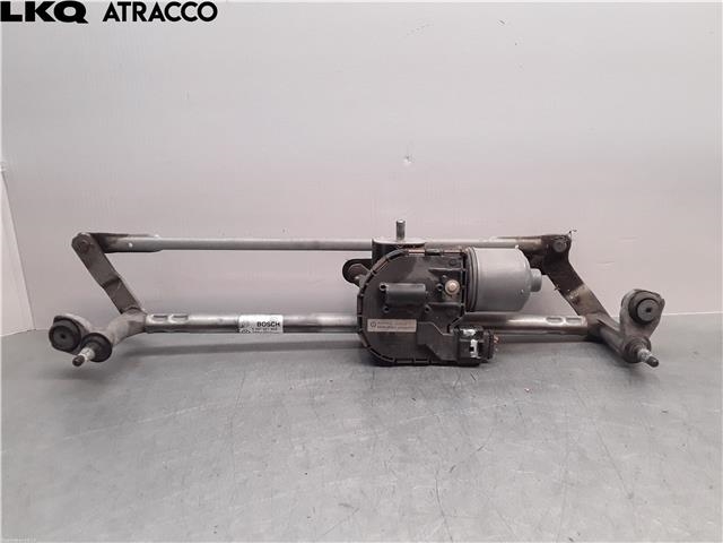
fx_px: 585
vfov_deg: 49.7
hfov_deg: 63.4
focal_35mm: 28
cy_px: 272
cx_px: 362
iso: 100
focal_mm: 2.91
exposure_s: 1/107
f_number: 1.9
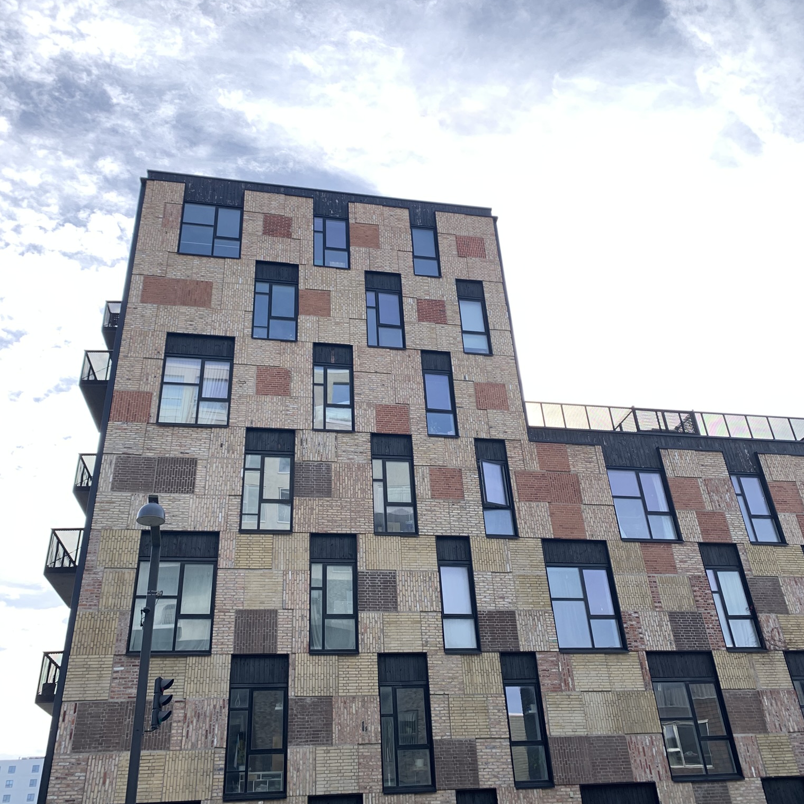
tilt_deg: +33.5
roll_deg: +3.4
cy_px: 340
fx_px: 815
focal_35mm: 31
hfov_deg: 52.5
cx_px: 406
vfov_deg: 52.3
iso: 25
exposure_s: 1/428
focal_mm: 4.25
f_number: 1.8
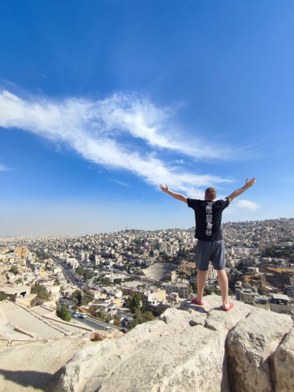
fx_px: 181
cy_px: 196
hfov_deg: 78.2
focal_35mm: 16
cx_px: 147
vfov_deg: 94.5
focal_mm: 1.65
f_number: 2.2
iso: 50
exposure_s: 1/1421
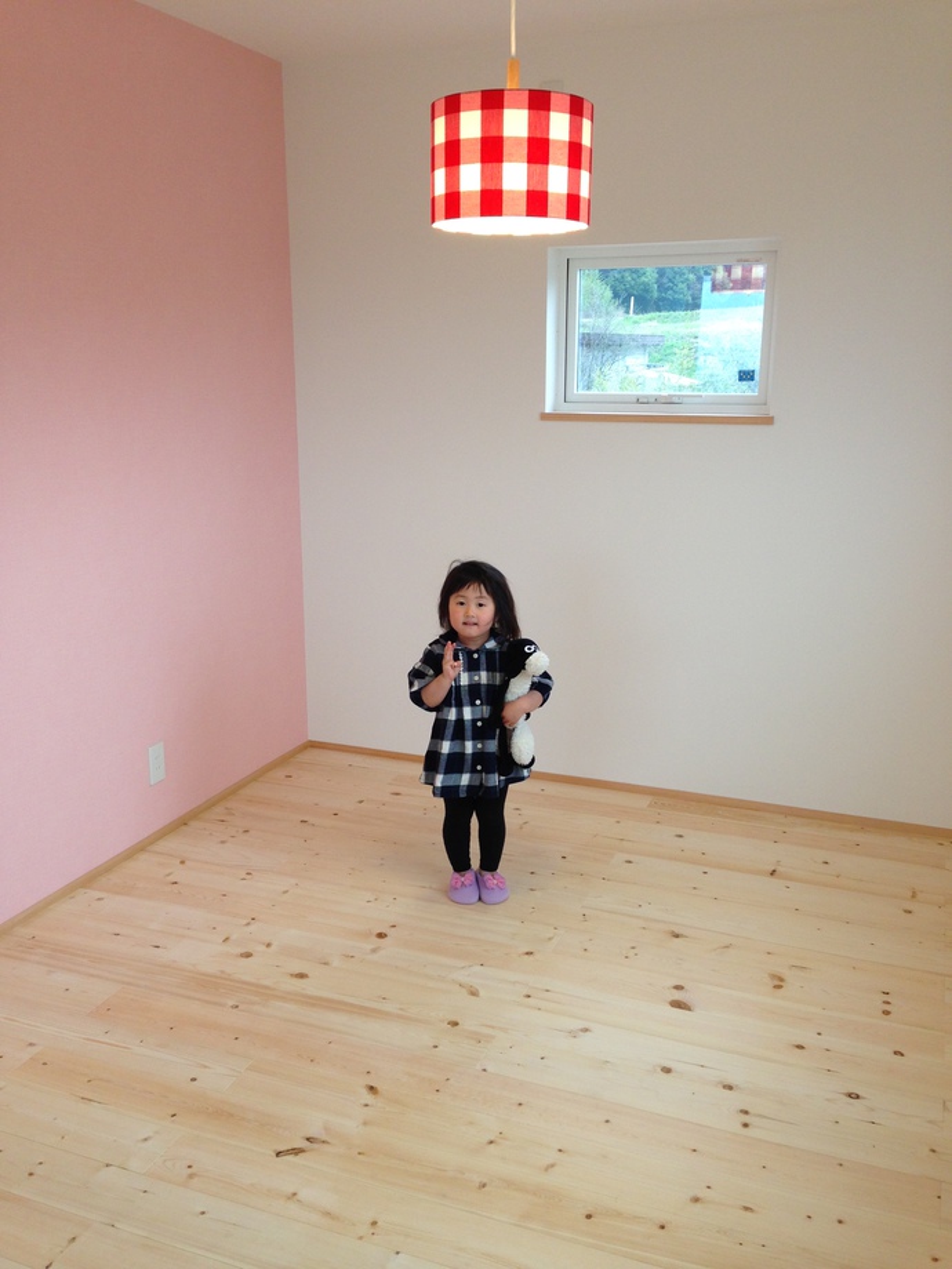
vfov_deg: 55.4
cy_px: 634
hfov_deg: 42.9
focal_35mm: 33
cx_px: 476
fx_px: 1210
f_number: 2.4
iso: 64
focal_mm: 4.12
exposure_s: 1/120
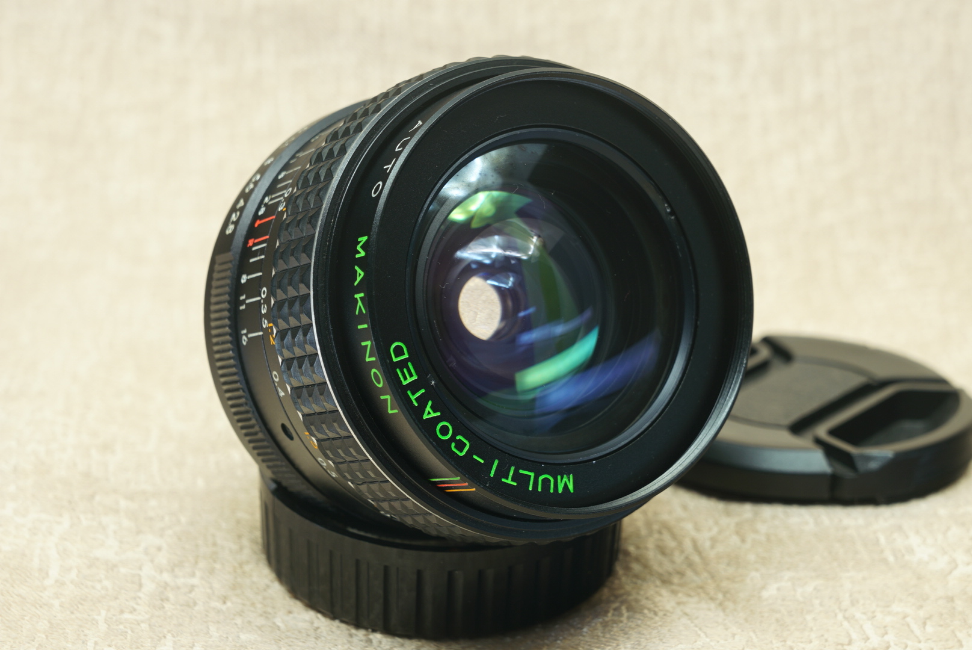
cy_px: 325
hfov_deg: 24.7
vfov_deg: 16.7
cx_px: 486
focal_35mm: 82
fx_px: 2216
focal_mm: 55
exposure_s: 2.5
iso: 100
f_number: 9
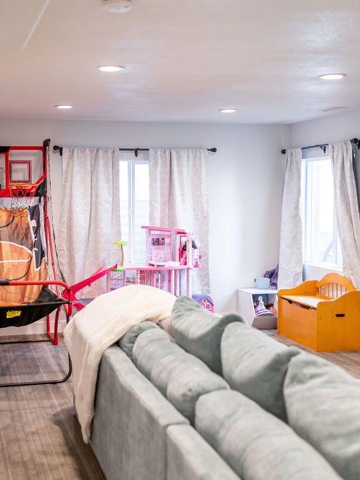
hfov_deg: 28.3
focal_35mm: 51
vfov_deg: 37.5
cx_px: 116
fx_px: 707
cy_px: 241
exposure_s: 1/250
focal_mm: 35
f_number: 2.5
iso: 1000
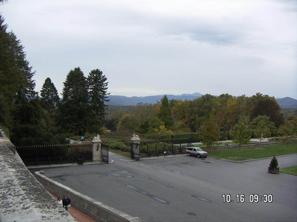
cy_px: 111
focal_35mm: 36
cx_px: 148
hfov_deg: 51.4
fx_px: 309
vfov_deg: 39.6
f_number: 6.7
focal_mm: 4.7
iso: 64
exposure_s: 1/160
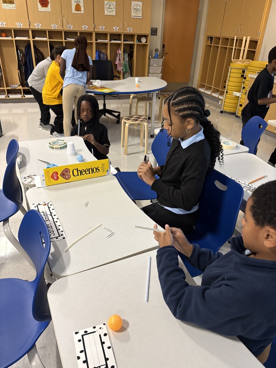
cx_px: 138
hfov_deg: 53.1
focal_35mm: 26
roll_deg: -3.2
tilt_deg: -29.0
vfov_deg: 67.3
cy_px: 184
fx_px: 276
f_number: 1.6
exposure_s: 1/60
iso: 250
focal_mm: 5.96
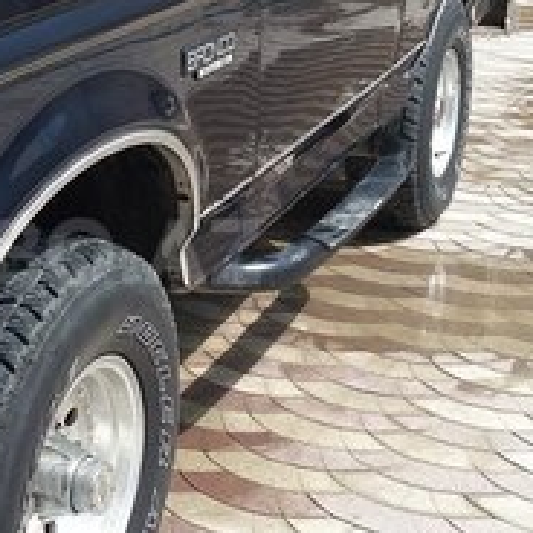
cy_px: 252
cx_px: 38
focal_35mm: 74
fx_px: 1289
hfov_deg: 22.7
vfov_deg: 23.4
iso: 50
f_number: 2.2
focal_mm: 3.3
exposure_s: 1/788
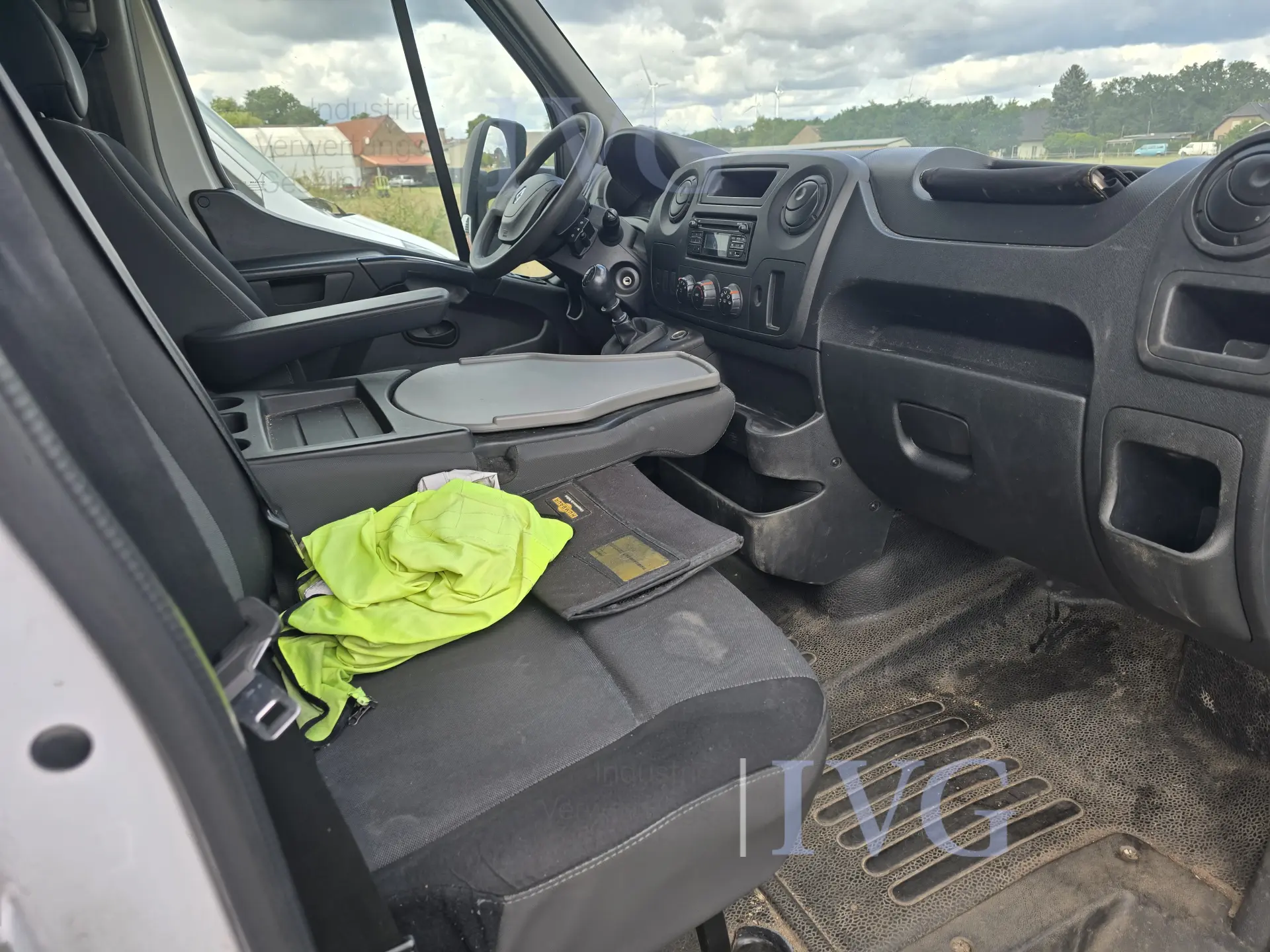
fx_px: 844
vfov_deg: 58.9
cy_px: 476
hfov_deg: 73.9
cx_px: 635
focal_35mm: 23
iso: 12
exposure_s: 1/180
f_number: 1.7
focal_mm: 6.3
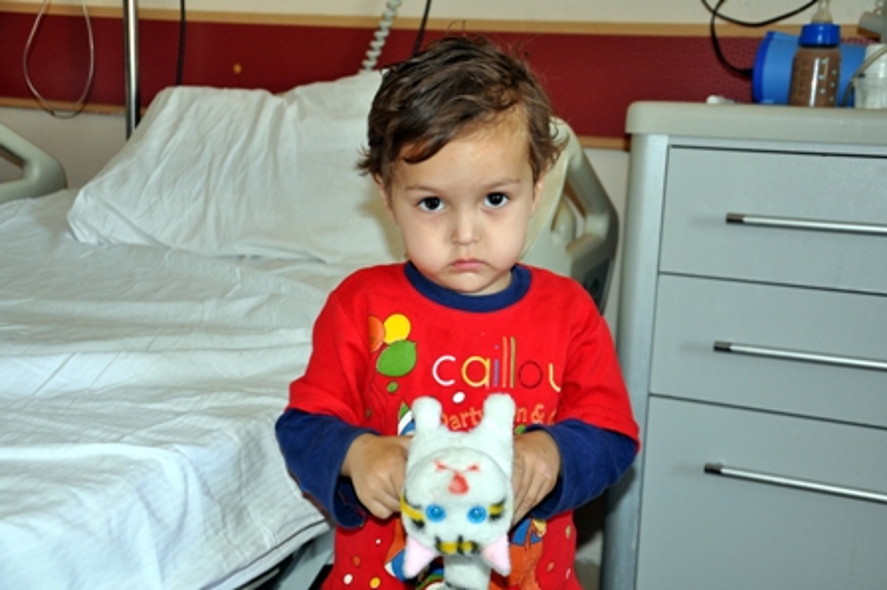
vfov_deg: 26.4
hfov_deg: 38.9
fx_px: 1256
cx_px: 444
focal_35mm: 51
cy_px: 295
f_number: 4.2
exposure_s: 1/60
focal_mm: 34
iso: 800
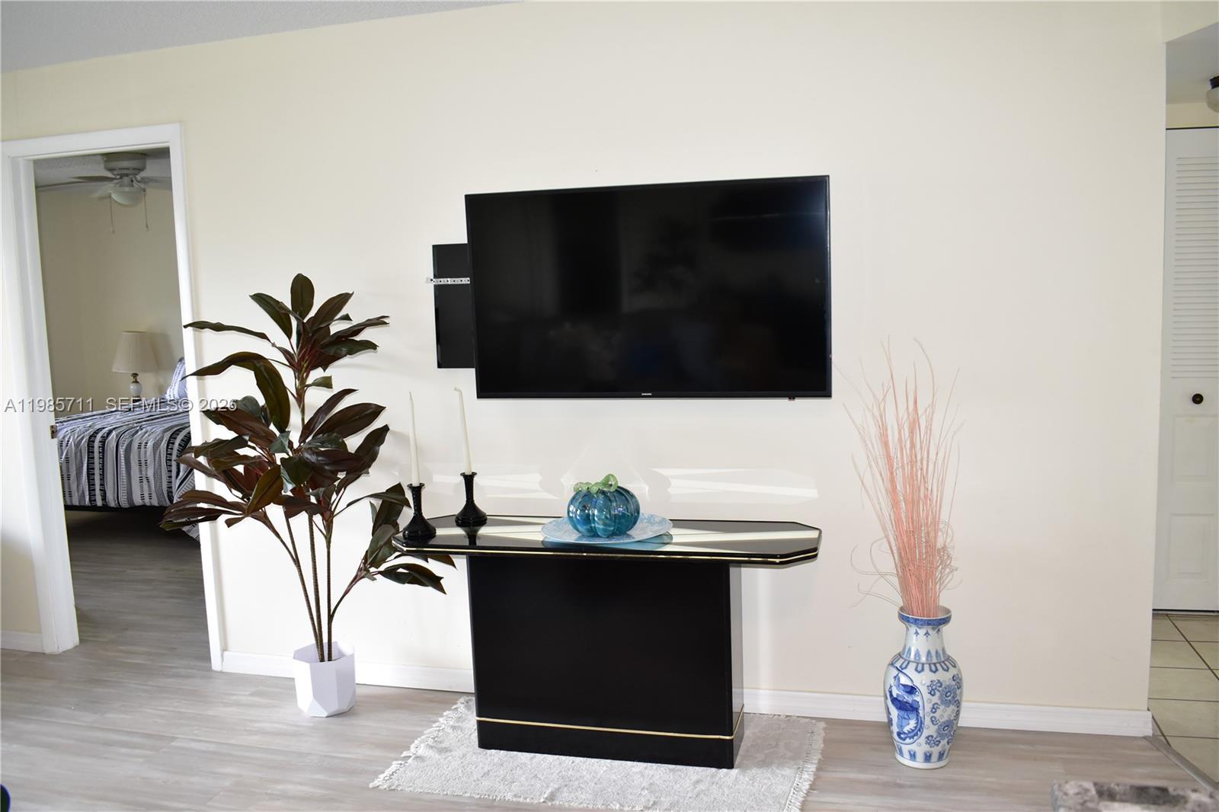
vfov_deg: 43.6
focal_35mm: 30
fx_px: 1016
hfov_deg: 61.9
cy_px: 406
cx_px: 610
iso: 1000
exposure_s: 1/60
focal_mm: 20
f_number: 4.5
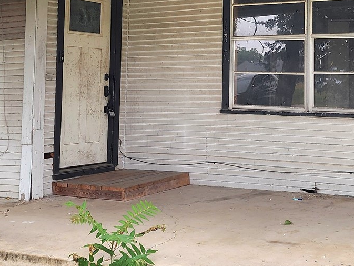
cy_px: 18
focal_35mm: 70
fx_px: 716
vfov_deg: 20.5
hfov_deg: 27.8
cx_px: 182
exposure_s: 1/182
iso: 50
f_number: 1.8
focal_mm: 6.4
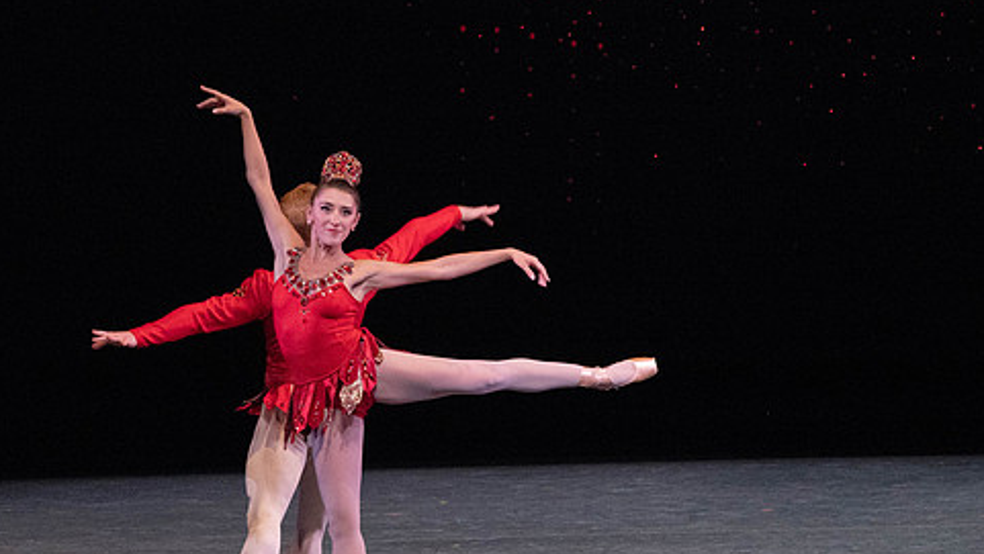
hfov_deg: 5.4
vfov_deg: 3.1
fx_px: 10389
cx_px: 407
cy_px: 369
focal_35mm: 398
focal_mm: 315
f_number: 11
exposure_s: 1/500
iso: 16000
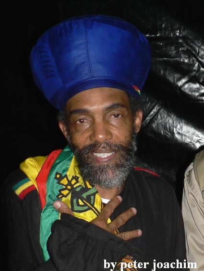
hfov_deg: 40.7
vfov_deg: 52.6
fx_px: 275
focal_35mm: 35
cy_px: 136
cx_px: 102
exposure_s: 1/60
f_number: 2.8
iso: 100
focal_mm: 6
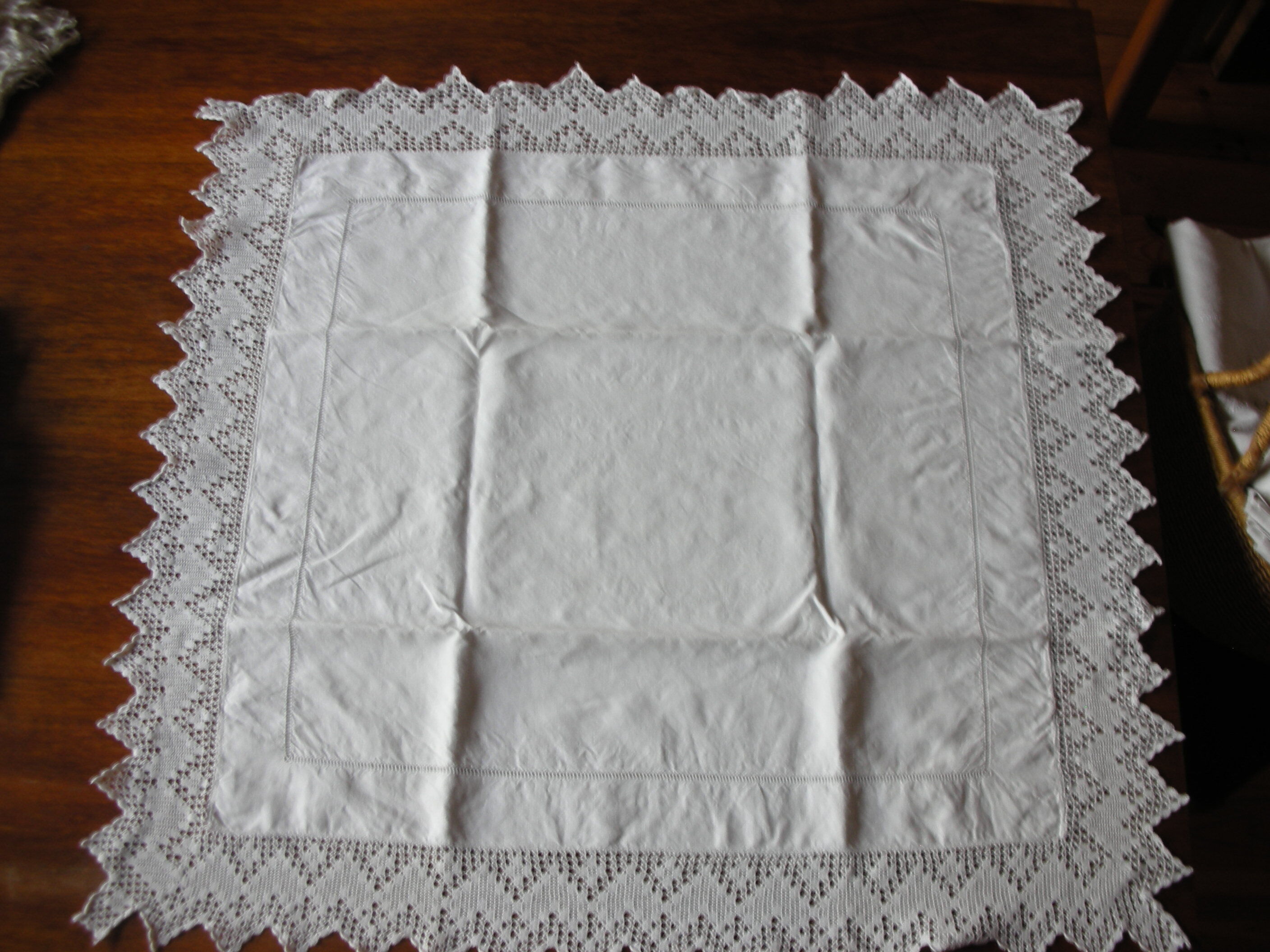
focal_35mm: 35
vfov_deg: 40.7
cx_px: 635
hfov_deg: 52.6
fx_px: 1284
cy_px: 476
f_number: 3
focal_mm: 5.8
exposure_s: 1/5.2
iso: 50
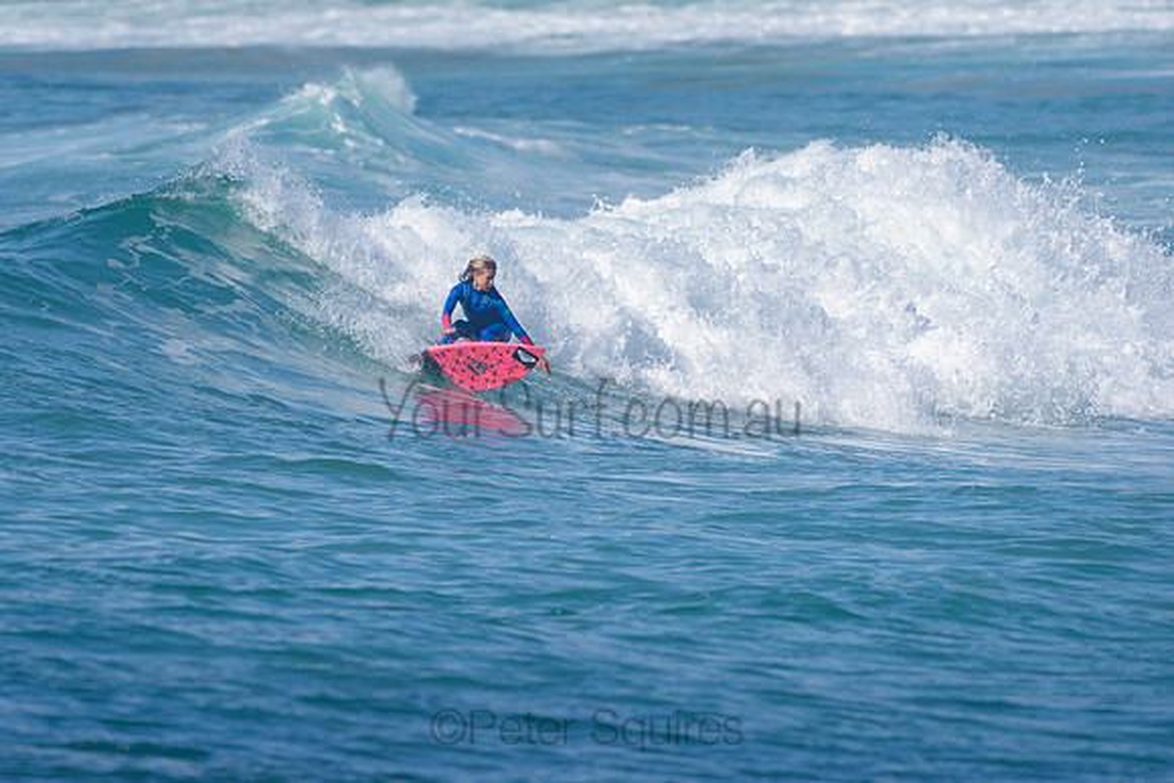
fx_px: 19988
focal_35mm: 613
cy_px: 303
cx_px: 455
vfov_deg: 2.2
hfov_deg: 3.4
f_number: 5.6
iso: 140
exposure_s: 1/2000
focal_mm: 500
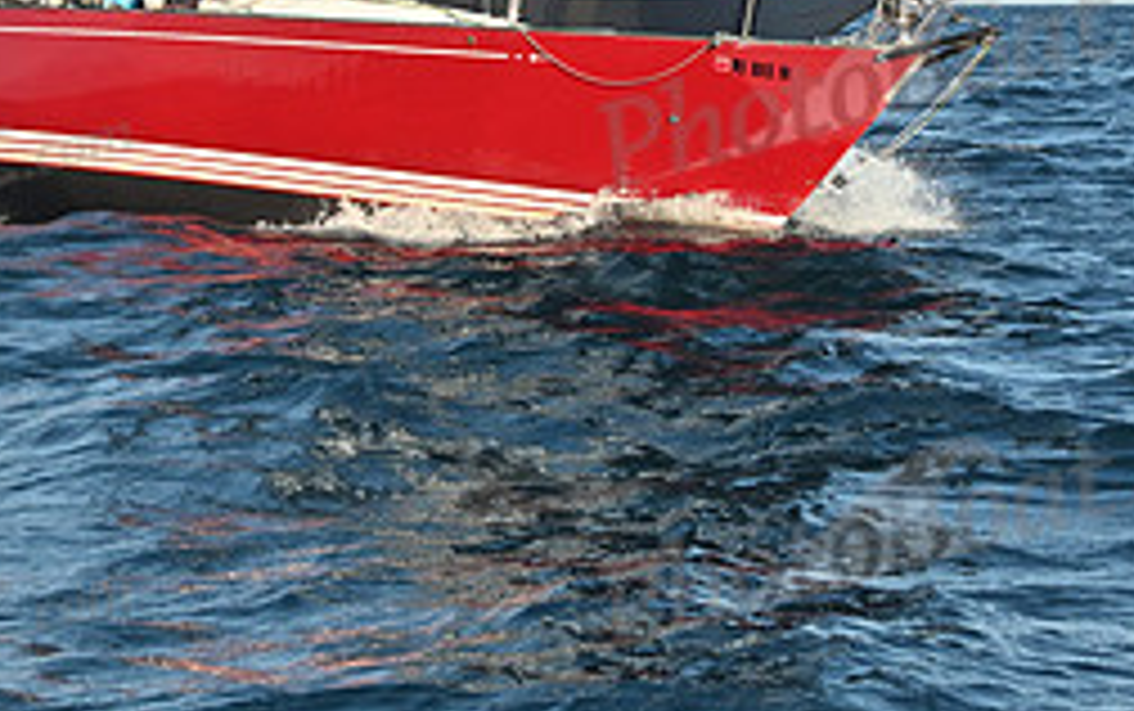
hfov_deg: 12.7
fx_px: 5073
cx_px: 369
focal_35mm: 164
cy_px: -97
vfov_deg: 8.0
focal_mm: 70
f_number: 10
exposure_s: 1/1000
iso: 800
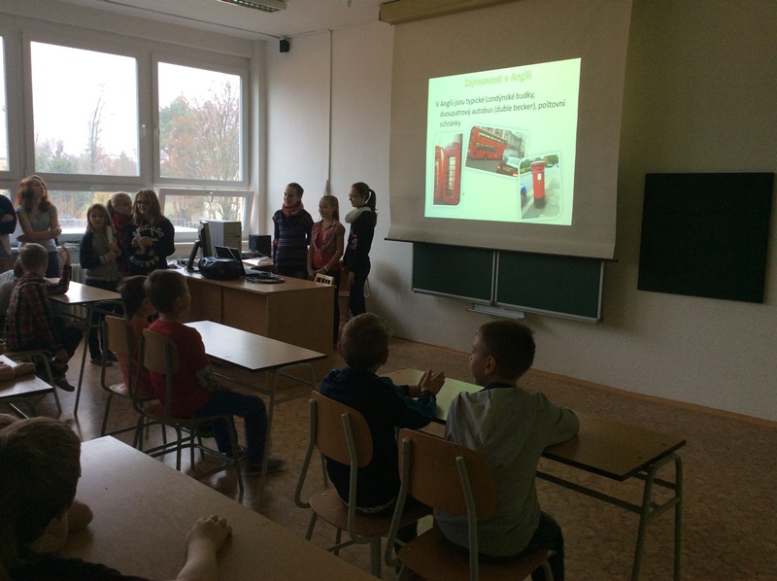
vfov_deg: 44.1
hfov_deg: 56.9
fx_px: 717
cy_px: 290
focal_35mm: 32
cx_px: 388
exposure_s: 1/25
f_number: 2.4
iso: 64
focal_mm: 3.3
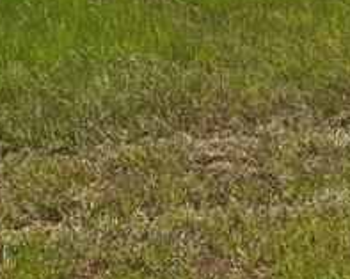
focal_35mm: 132
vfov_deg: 10.1
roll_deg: +2.1
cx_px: 172
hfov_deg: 14.6
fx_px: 1365
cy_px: -395
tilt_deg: +4.0
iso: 50
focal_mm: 5.7
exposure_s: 1/10309
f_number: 1.5
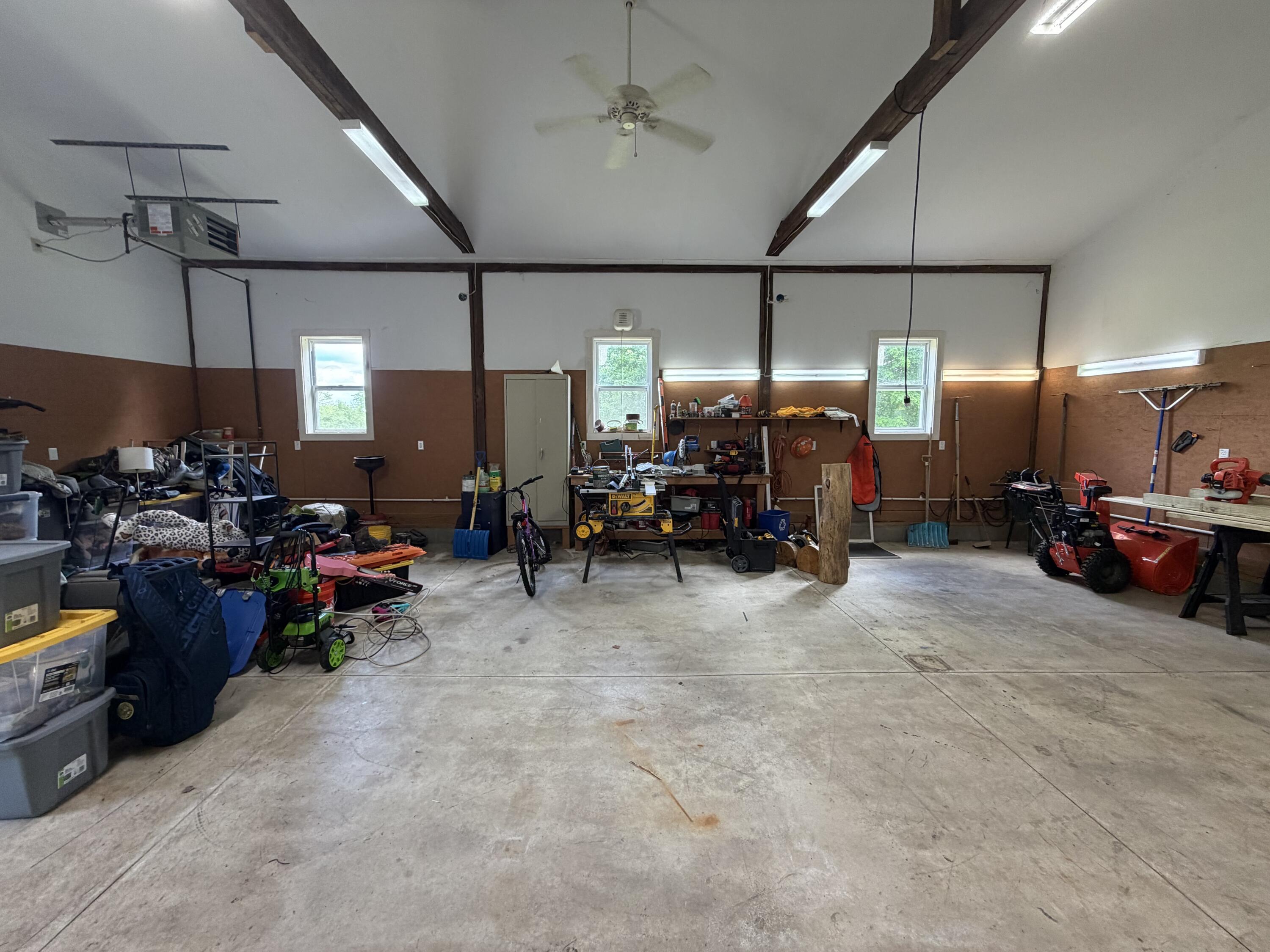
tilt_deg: -6.1
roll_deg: +0.3
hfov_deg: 102.1
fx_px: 514
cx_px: 635
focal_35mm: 14
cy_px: 476
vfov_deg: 85.7
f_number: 2.2
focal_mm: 2.22
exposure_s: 1/60
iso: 200
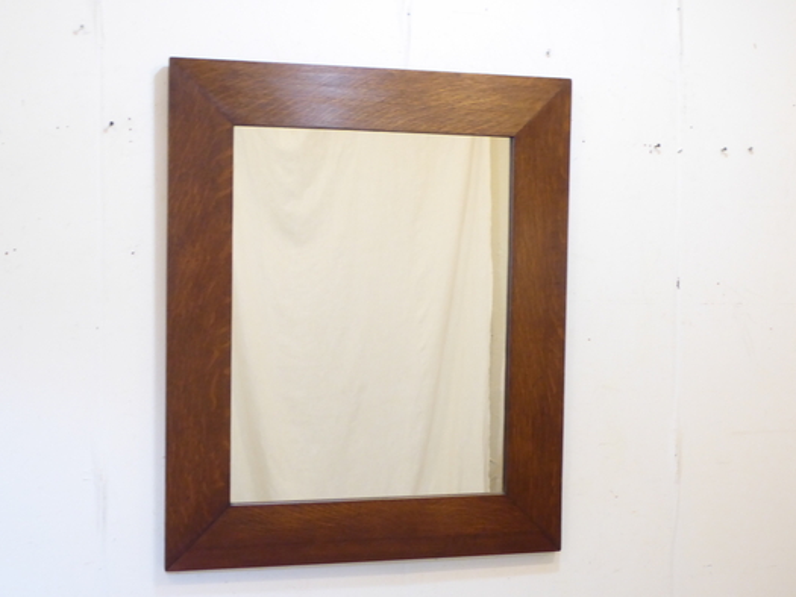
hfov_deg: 34.3
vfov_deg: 26.1
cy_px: 327
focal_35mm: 56
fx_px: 1288
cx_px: 349
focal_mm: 8.4
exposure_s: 1/13
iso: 400
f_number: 4
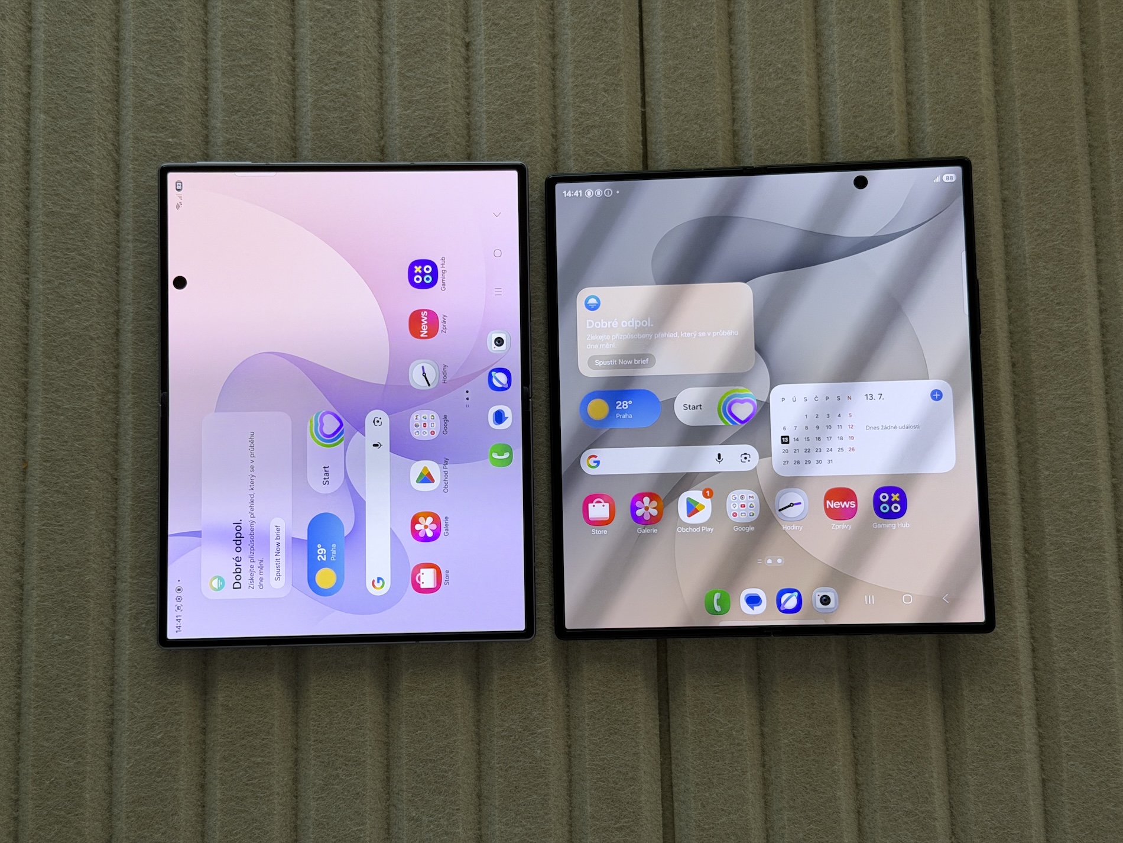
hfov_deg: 39.7
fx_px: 1557
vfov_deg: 30.3
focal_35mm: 48
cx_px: 562
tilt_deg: -82.5
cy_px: 422
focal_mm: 6.76
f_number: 1.78
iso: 64
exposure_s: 1/333
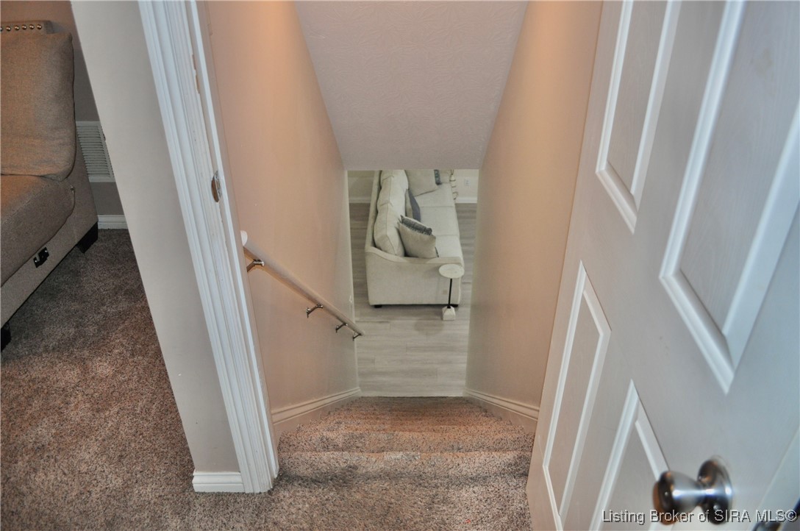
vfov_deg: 47.8
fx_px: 599
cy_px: 266
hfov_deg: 67.5
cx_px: 400
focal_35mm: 27
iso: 800
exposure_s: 1/60
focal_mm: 18
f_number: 3.5
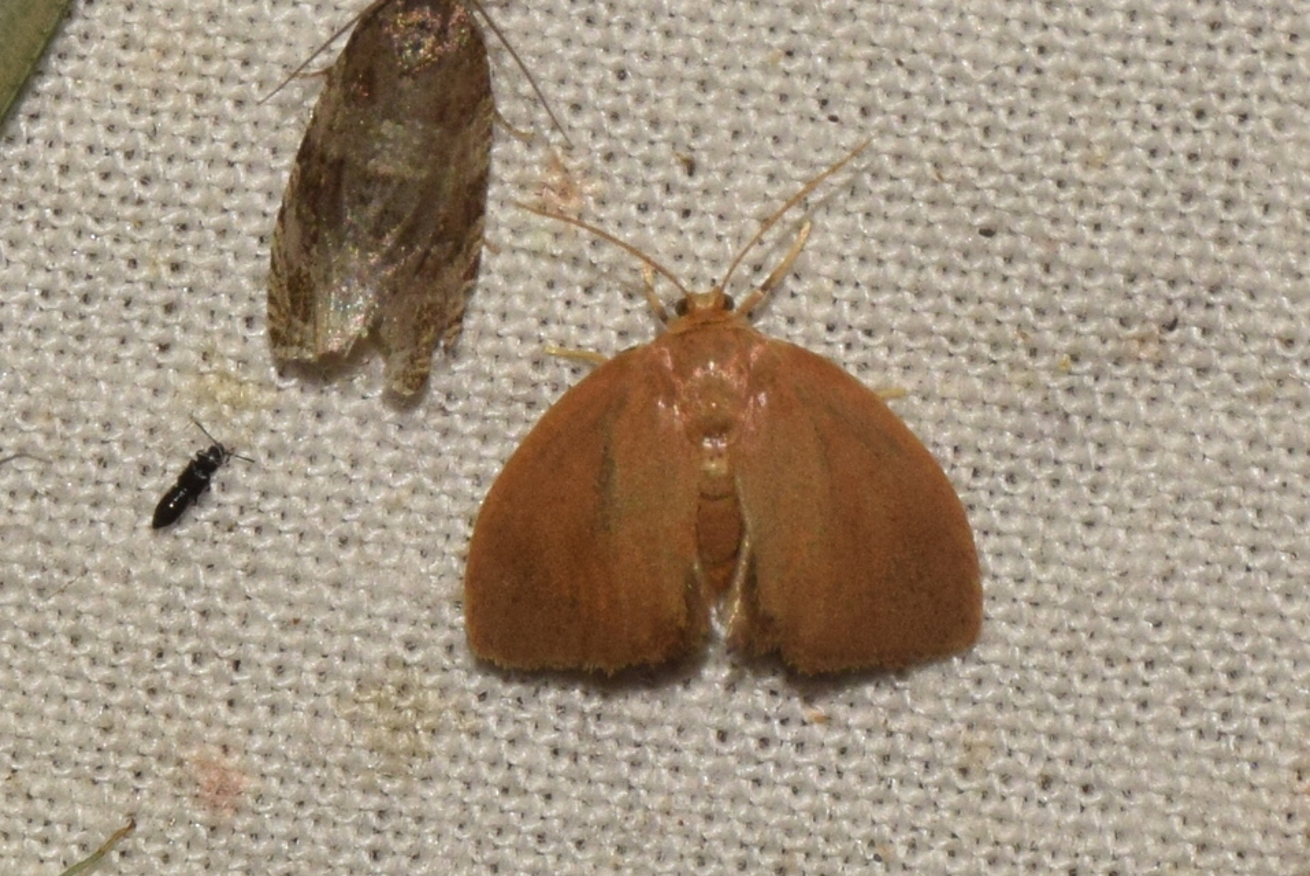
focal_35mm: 210
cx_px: 655
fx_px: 7648
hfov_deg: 9.8
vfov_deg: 6.6
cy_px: 438
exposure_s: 1/200
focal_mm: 140
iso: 400
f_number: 14
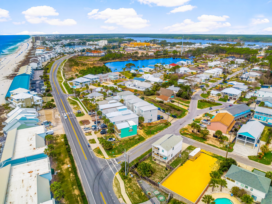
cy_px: 102
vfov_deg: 56.8
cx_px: 136
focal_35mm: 24
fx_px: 188
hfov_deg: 71.6
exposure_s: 1/640
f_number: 2.8
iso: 100
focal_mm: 12.3
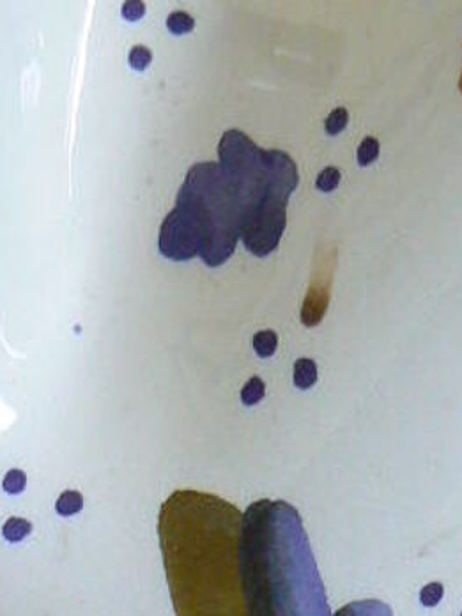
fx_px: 2456
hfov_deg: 10.7
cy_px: 727
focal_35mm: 138
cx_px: 232
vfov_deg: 13.9
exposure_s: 1/20
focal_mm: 6
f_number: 2.8
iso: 200
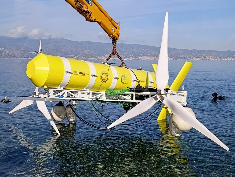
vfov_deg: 33.0
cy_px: 88
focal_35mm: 44
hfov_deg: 42.9
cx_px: 118
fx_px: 299
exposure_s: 1/900
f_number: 1.65
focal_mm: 6.11
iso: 51
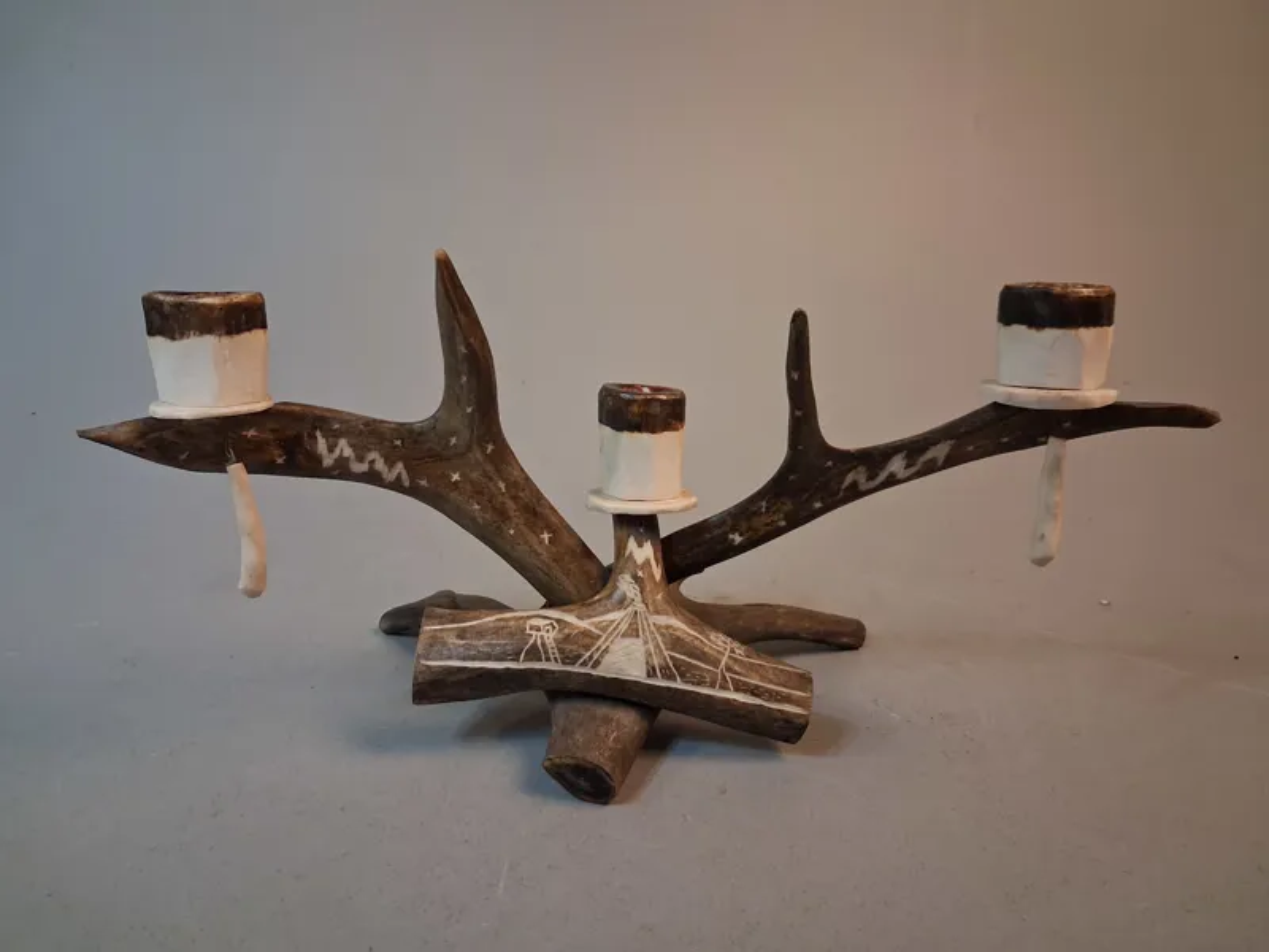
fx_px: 990
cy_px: 476
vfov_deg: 51.4
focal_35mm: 27
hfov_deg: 65.3
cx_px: 634
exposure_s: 1/50
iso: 320
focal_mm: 4
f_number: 1.8
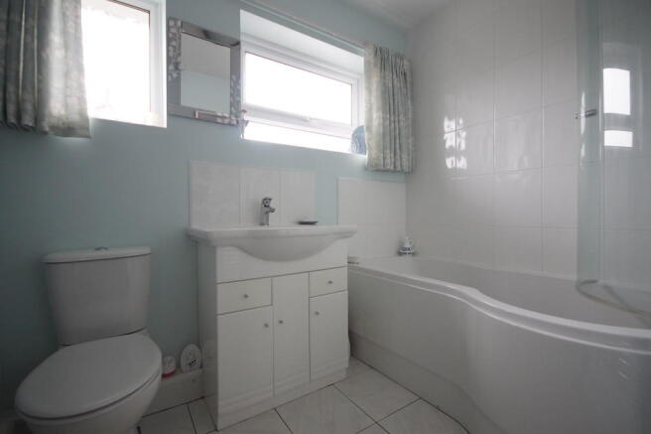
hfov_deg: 100.4
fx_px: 271
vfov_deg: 77.3
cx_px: 326
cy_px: 217
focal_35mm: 15
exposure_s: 1/60
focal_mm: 10
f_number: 4
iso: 1000
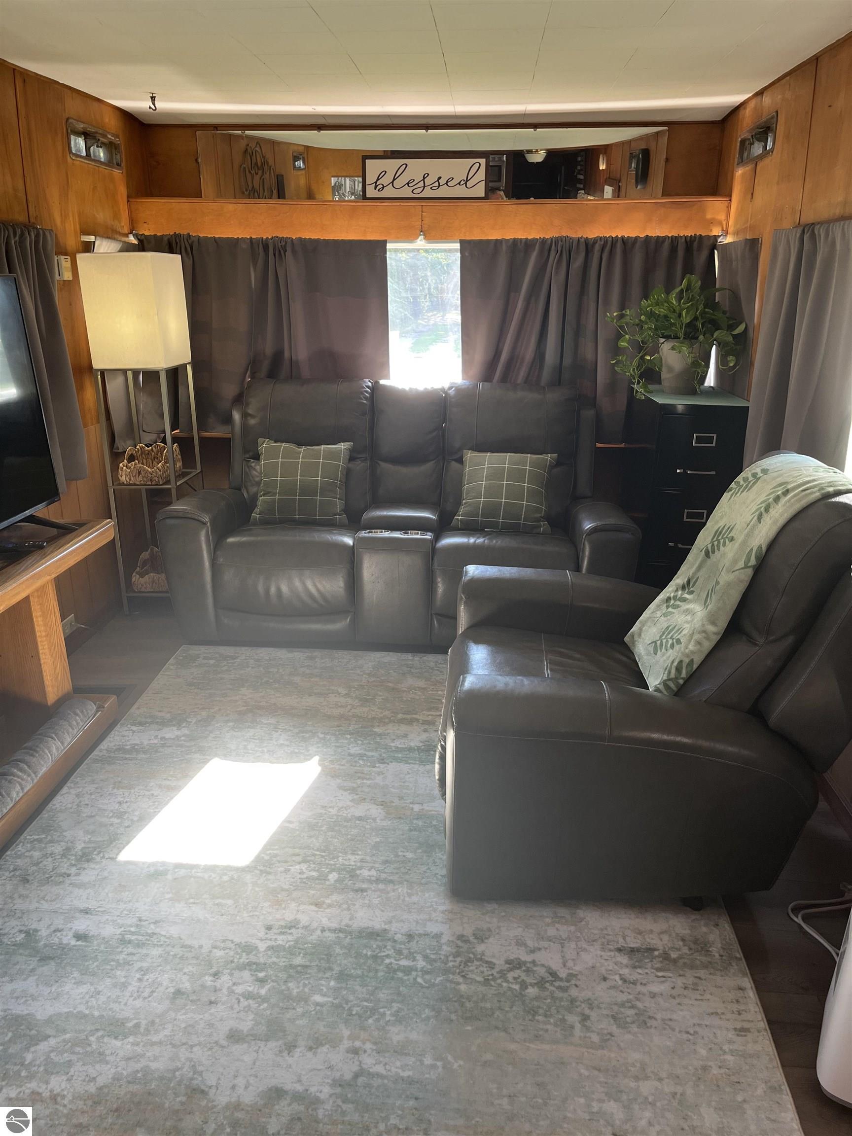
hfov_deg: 53.1
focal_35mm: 26
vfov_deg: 67.3
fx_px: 853
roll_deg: +0.0
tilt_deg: -18.7
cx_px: 426
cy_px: 568
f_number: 1.6
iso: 64
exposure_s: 1/60
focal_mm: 5.1
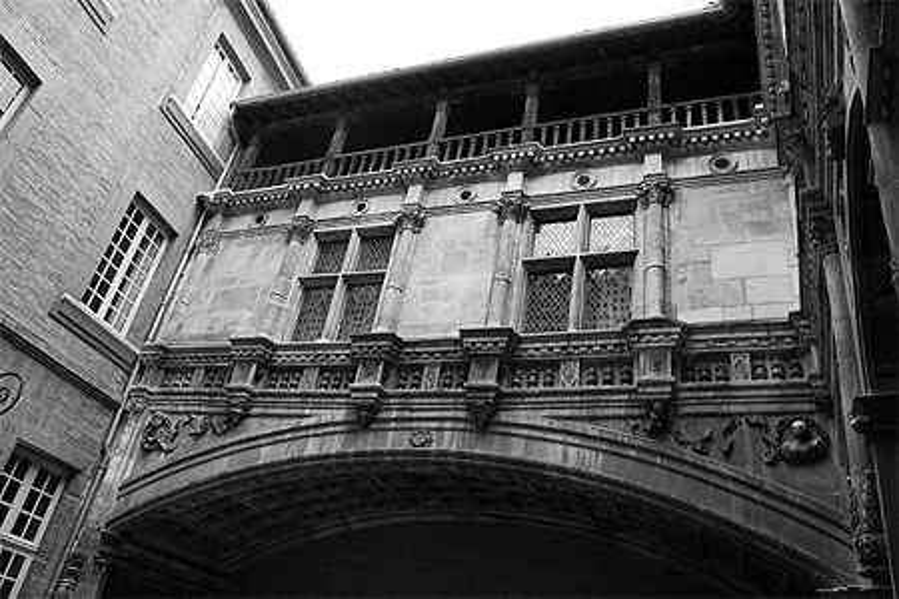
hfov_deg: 67.4
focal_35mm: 27
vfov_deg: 47.9
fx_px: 674
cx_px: 450
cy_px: 300
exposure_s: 1/125
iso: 200
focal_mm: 18
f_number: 5.6
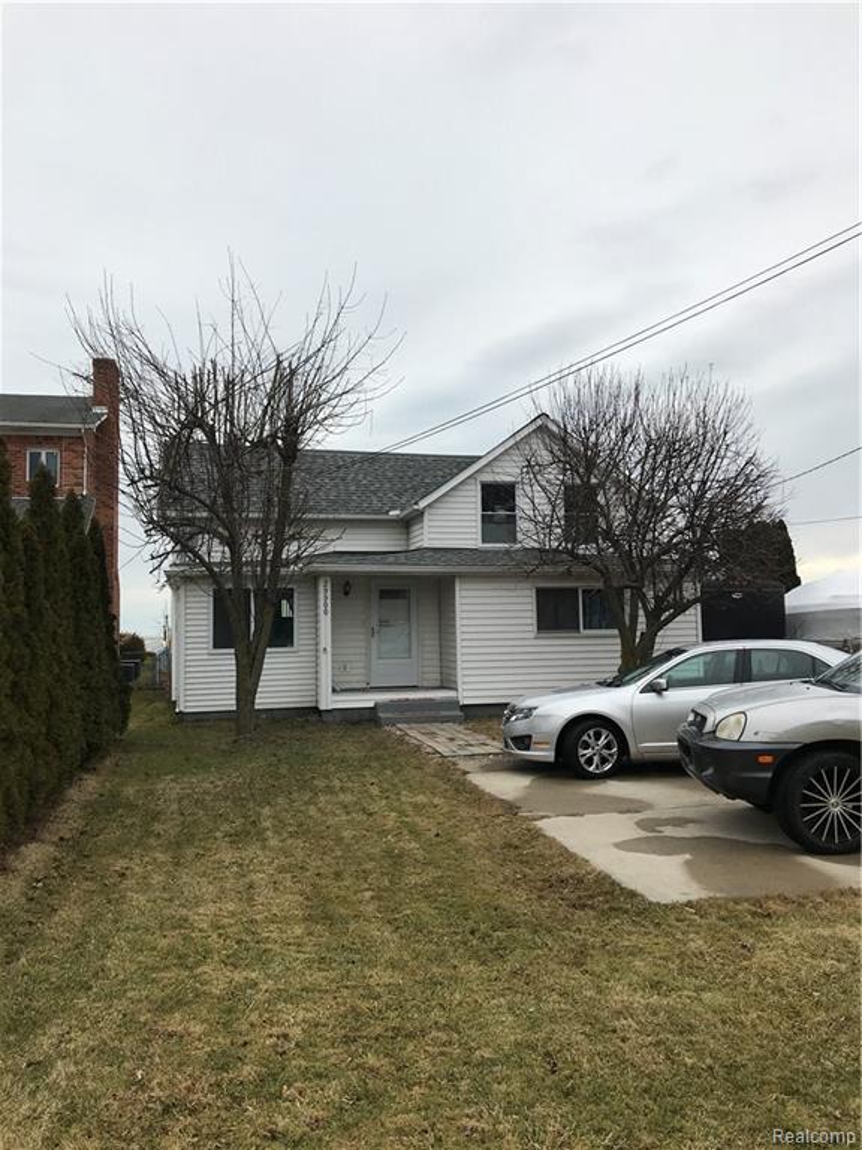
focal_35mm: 28
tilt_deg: +3.8
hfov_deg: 49.7
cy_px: 575
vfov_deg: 63.4
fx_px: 930
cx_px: 431
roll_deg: +1.0
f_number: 1.8
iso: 20
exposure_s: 1/709
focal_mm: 3.99
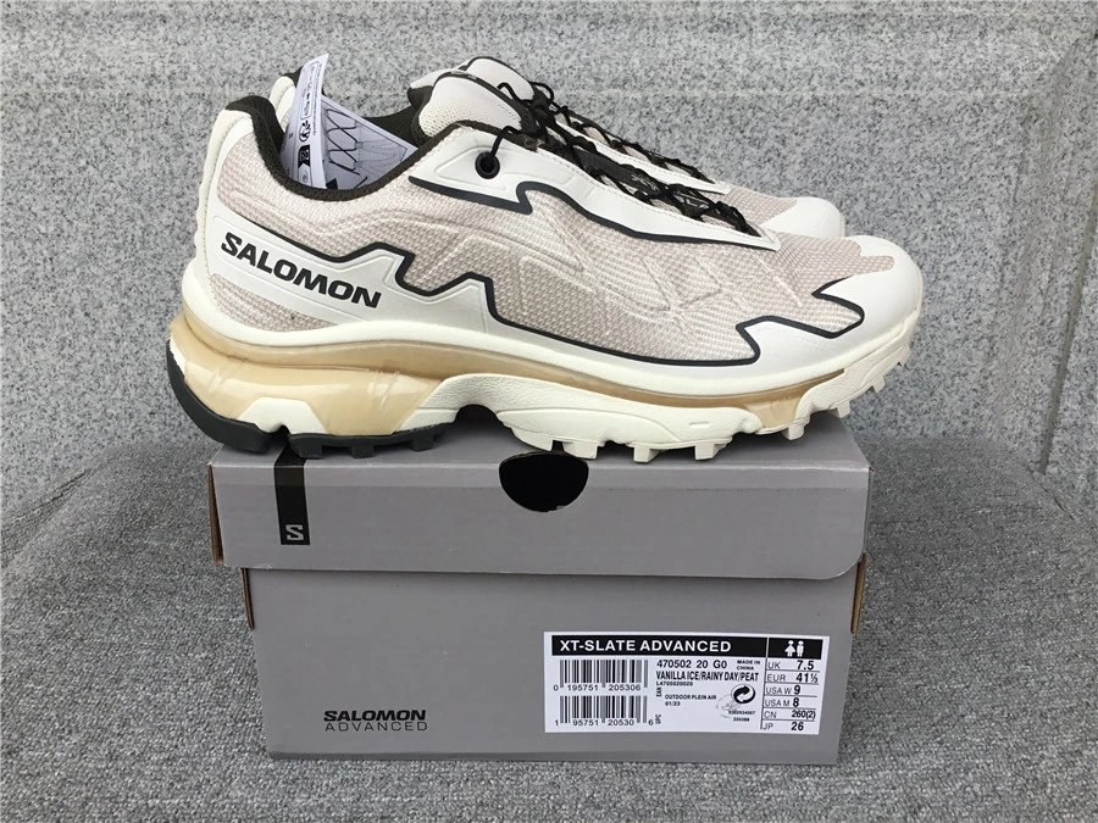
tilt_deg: -22.4
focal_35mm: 31
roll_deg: +0.0
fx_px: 983
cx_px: 549
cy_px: 412
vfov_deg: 45.4
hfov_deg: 58.4
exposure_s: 1/326
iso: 25
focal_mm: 3.3
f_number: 2.4
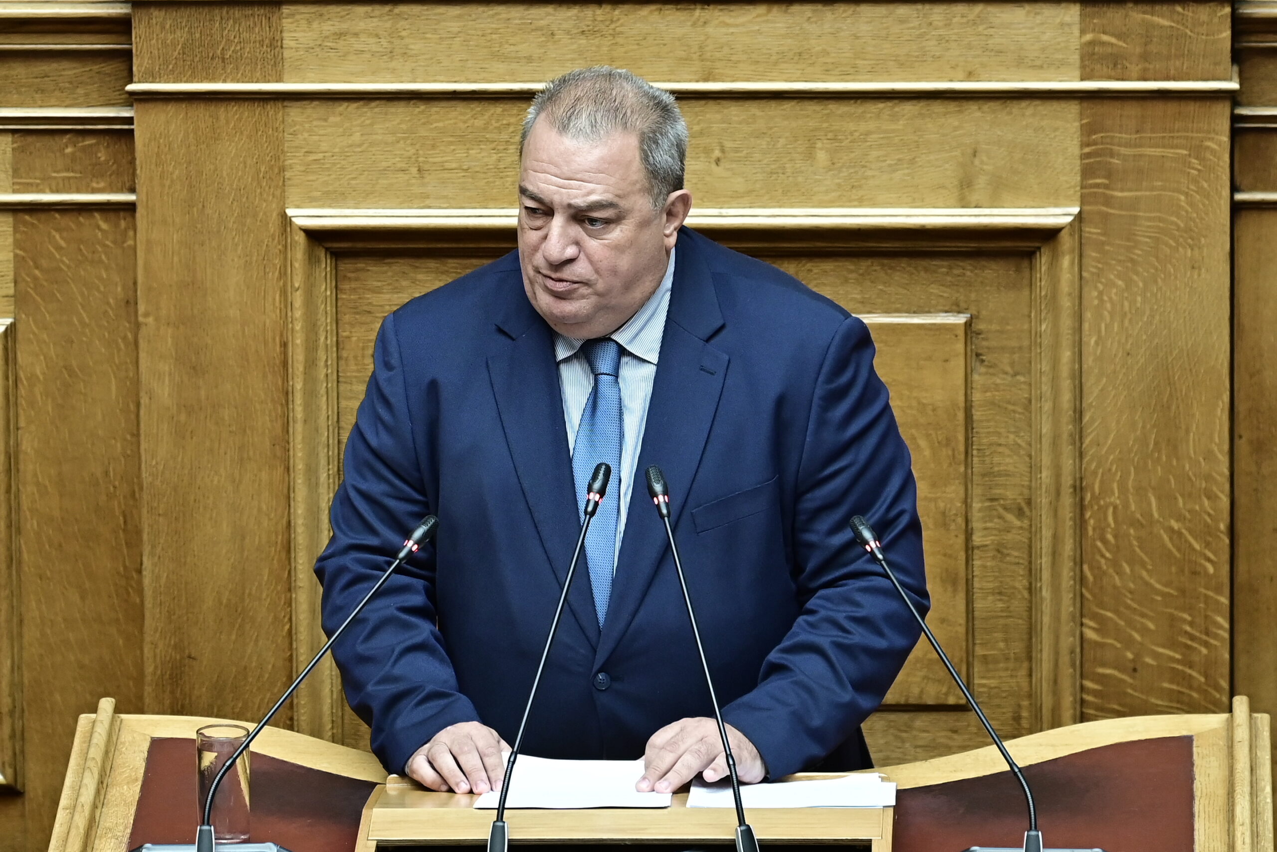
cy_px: 426
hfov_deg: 6.9
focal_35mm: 300
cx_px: 638
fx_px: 10641
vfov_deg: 4.6
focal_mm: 200
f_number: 3.2
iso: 800
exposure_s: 1/320
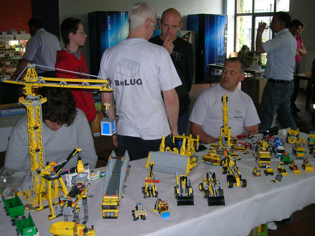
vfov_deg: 37.7
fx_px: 346
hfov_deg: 49.0
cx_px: 158
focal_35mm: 38
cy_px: 118
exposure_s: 1/60.1
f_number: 3
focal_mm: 6.4
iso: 55
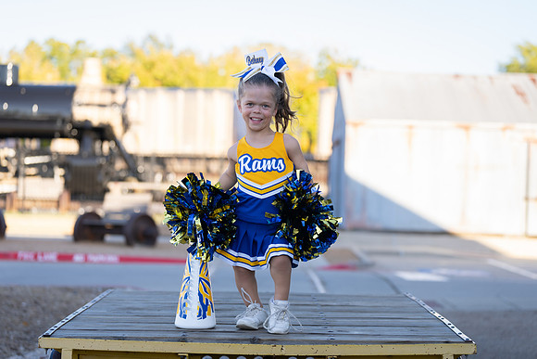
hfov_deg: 23.1
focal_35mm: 88
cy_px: 180
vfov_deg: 15.5
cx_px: 268
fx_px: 1316
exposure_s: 1/320
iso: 100
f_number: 2.8
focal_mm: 84
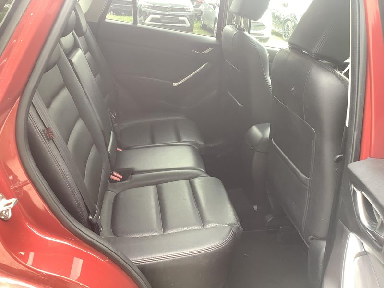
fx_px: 344
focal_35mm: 31
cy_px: 144
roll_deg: -6.0
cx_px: 192
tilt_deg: -24.7
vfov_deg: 45.4
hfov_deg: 58.4
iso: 50
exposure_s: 1/50
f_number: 2.4
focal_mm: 3.3
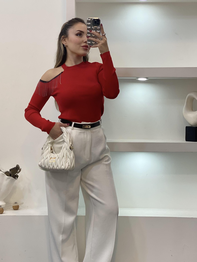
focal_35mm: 68
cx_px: 86
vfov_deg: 28.5
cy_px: 155
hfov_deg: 21.6
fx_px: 516
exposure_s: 1/100
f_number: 2
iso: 64
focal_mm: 6
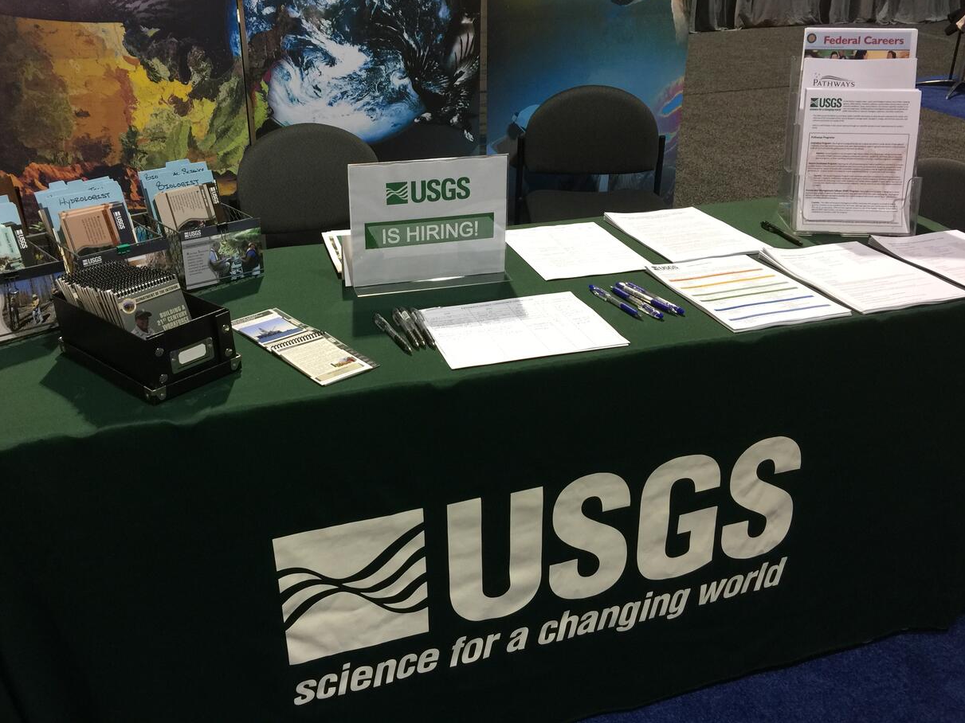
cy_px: 327
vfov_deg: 44.1
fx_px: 892
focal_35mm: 32
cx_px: 443
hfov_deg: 56.7
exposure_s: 1/15
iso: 64
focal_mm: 4.15
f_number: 2.2
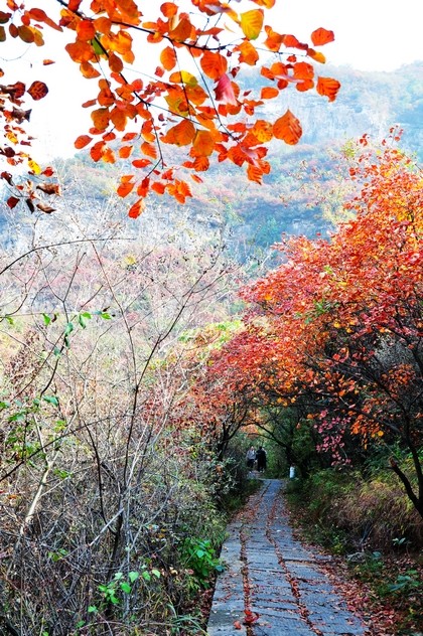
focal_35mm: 36
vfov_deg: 53.2
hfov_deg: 36.8
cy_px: 318
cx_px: 212
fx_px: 636
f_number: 8
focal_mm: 24
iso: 200
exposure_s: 1/80
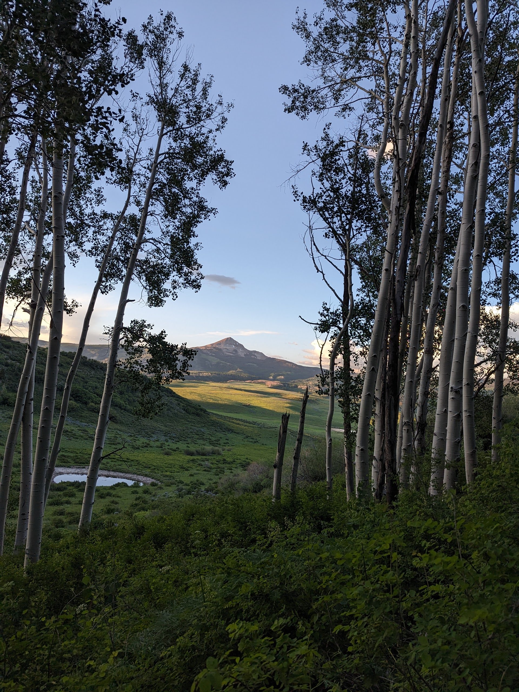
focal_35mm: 24
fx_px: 480
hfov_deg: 56.8
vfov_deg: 71.6
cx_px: 260
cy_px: 346
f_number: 1.85
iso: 48
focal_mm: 6.81
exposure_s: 1/206
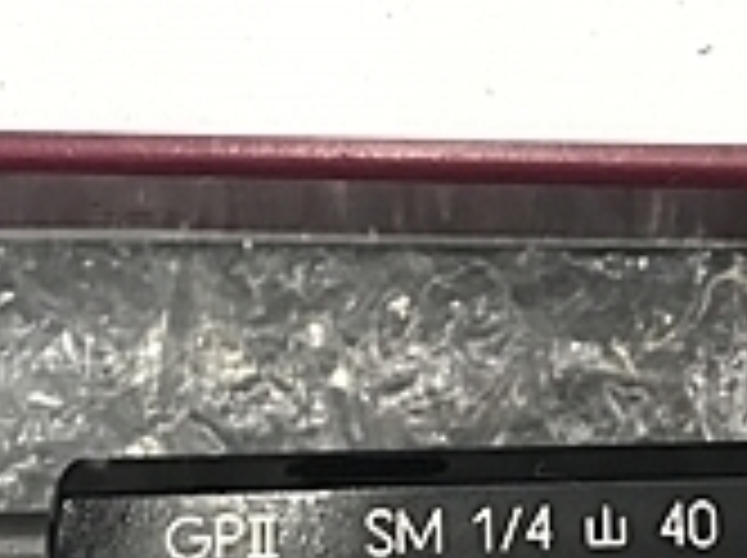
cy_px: 279
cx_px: 634
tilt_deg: -83.7
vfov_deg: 13.7
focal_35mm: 108
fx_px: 2327
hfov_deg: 18.0
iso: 32
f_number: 1.8
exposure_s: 1/33
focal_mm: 3.99
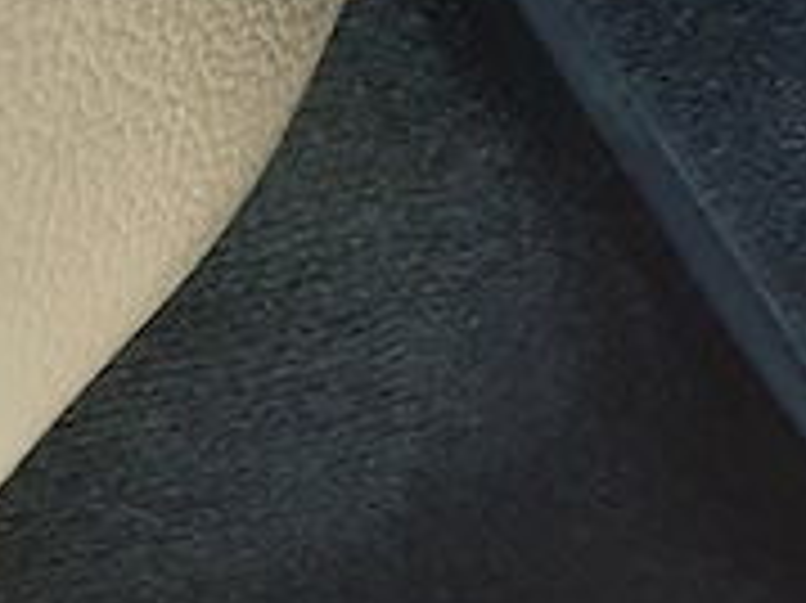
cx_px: 986
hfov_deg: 15.6
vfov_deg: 12.0
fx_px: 2815
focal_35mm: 121
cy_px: 706
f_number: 1.9
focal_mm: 2.91
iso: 160
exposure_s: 1/60
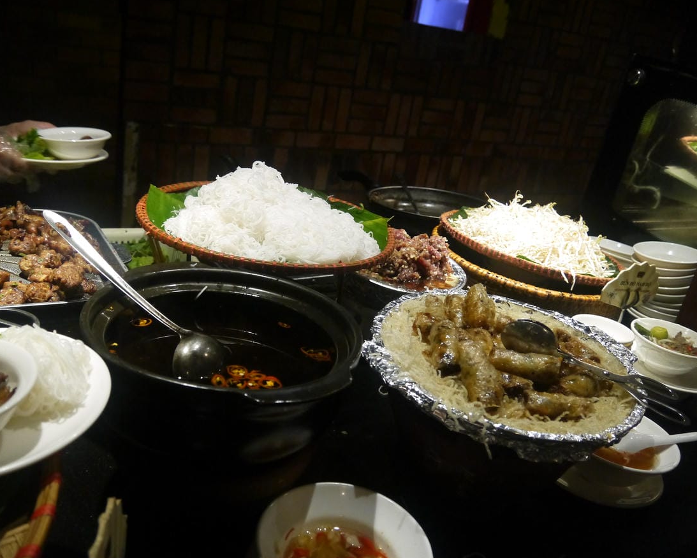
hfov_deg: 58.7
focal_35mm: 30
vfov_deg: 48.5
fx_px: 619
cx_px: 328
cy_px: 283
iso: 1000
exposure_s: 1/125
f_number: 3.5
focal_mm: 14
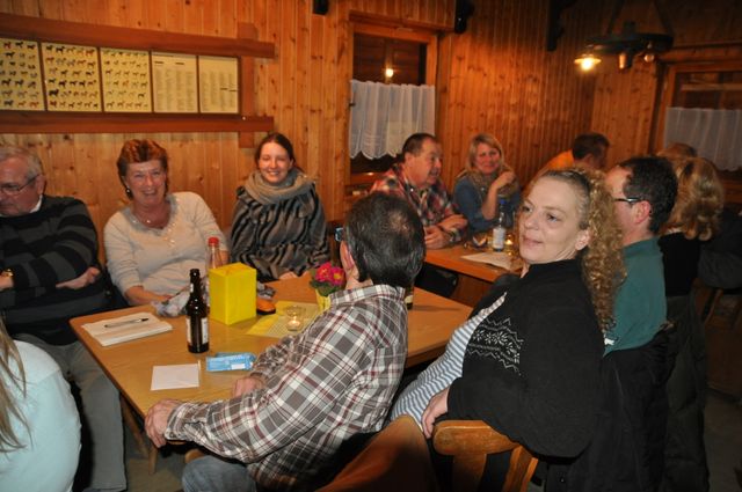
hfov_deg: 67.4
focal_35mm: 27
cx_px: 371
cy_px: 246
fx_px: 556
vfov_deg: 47.8
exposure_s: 1/60
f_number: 3.5
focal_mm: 18
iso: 800
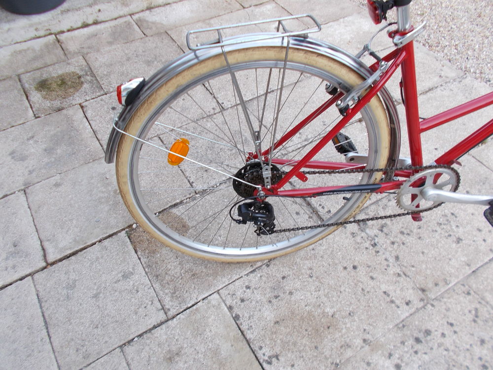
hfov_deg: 67.3
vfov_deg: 53.1
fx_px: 370
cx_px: 246
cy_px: 185
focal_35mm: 26
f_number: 3.2
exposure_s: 1/40
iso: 80
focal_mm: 4.6
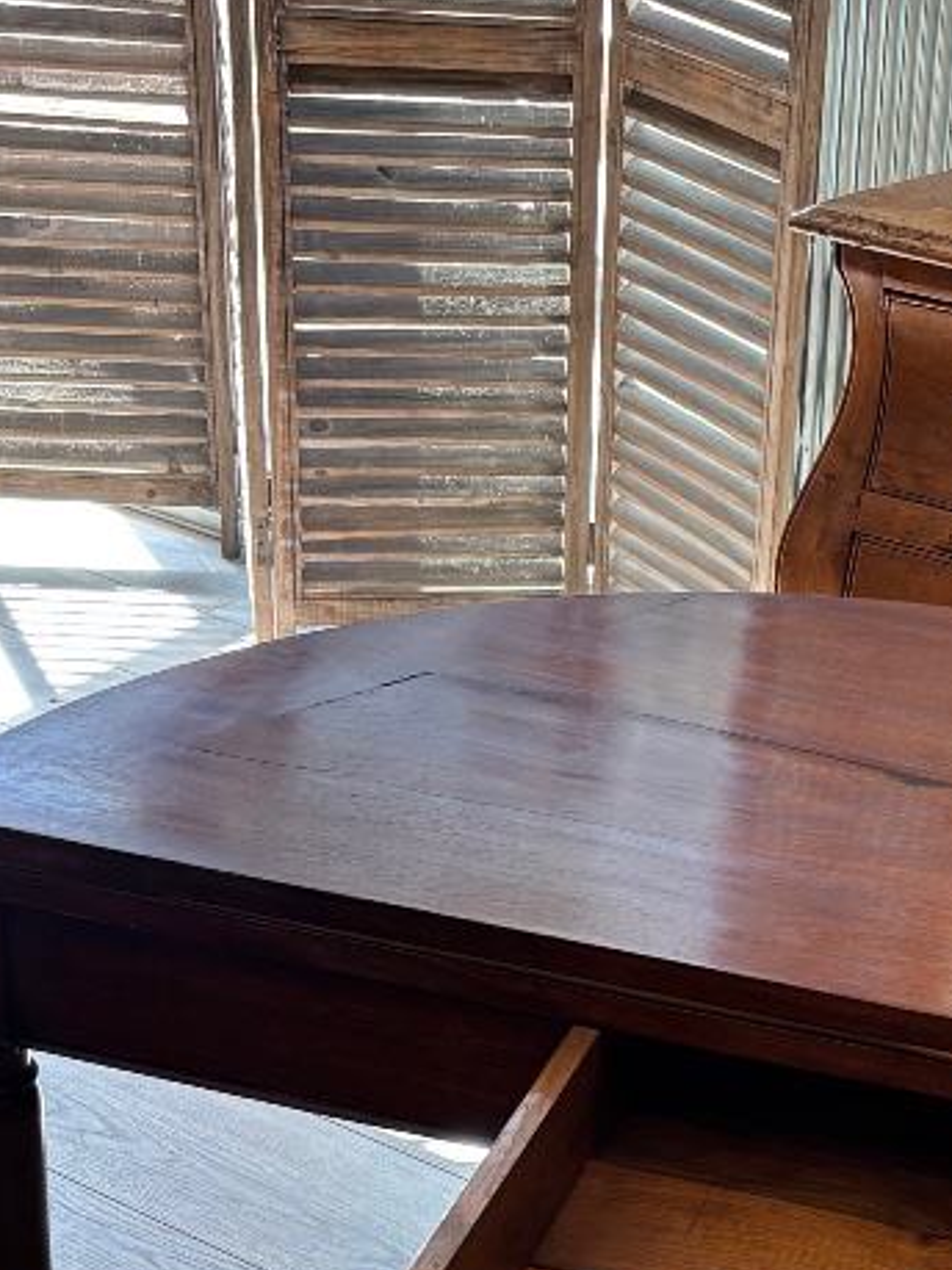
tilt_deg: -27.5
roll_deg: -7.7
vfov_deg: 28.1
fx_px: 2495
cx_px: 910
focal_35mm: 68
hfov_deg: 21.0
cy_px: 979
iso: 100
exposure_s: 1/121
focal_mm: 5.96
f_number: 1.6
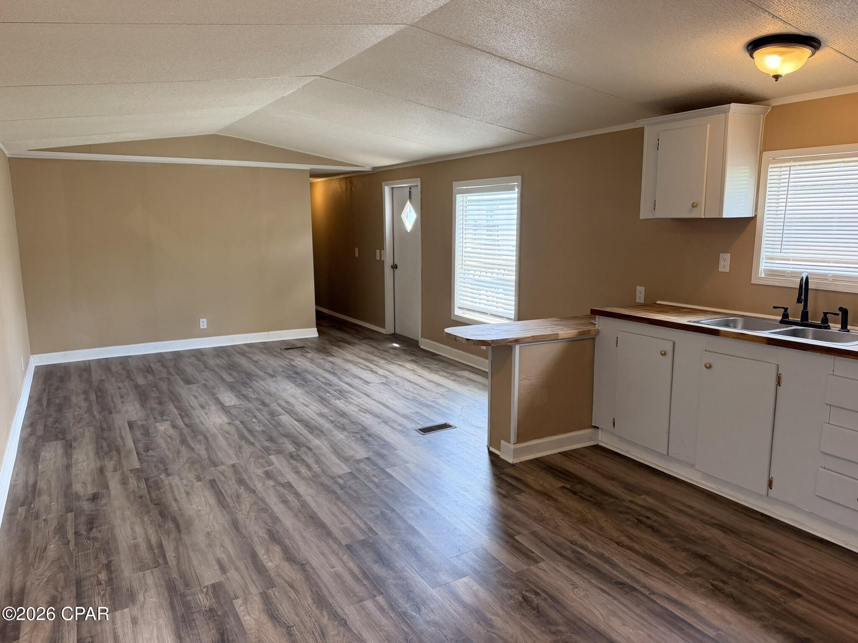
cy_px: 322
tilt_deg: -9.1
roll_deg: +0.7
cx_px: 429
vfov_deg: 56.8
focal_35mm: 24
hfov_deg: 71.6
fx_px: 595
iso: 200
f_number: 1.78
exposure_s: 1/212
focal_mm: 6.76
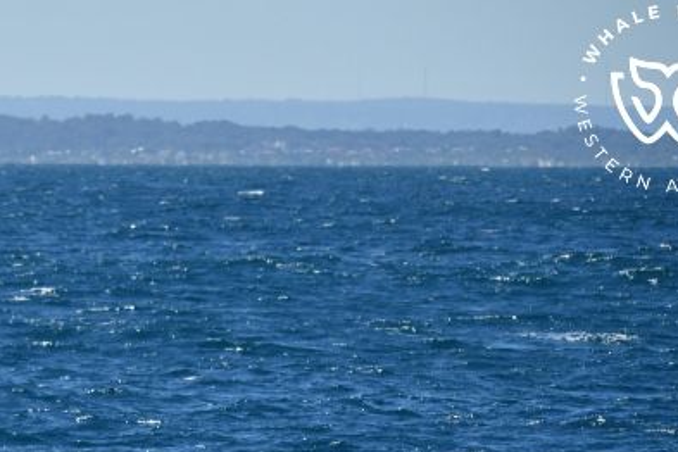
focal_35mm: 489
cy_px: 458
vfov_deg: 2.8
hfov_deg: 4.2
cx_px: 81
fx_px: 9209
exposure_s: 1/8000
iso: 900
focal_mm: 240
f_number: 5.6
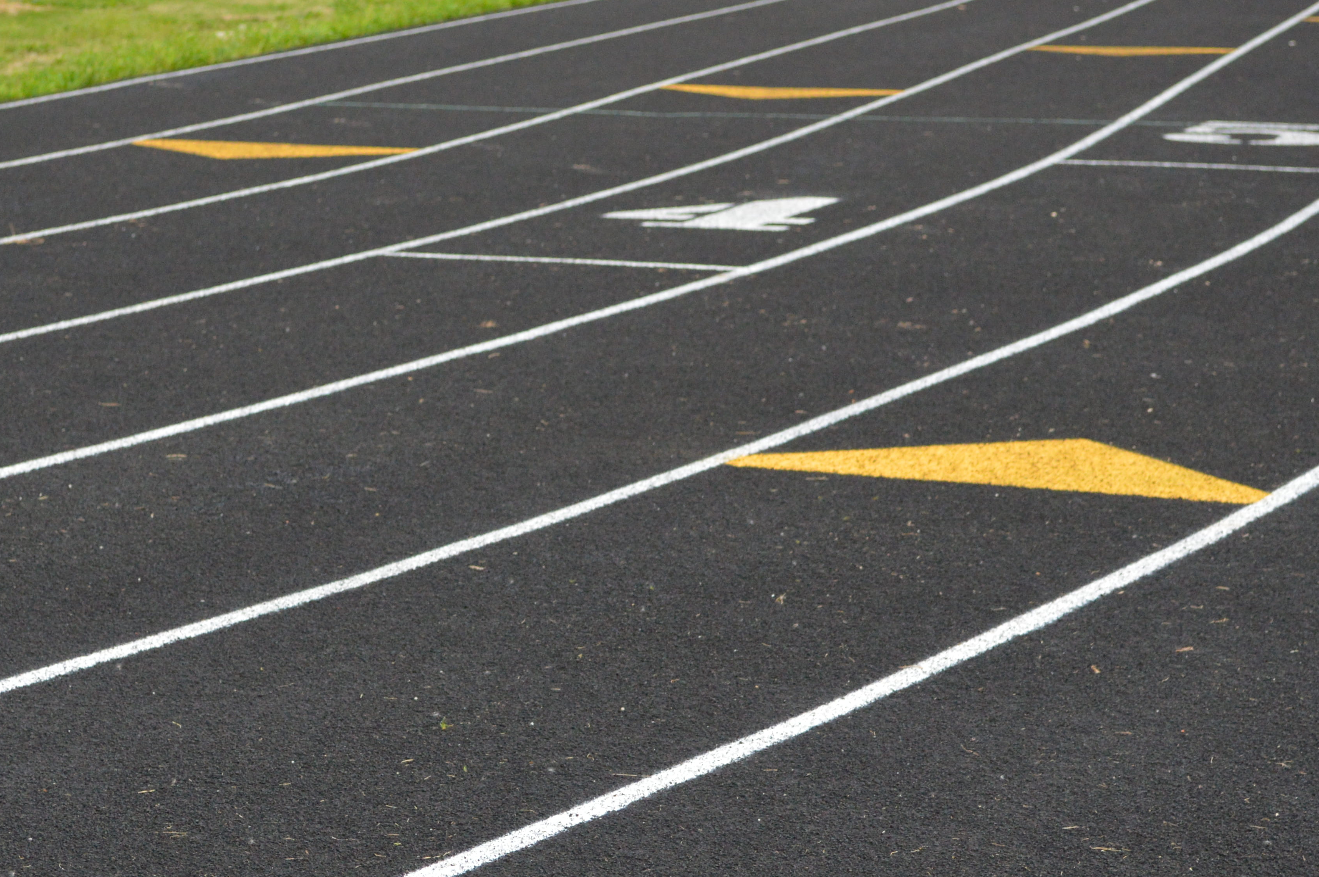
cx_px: 658
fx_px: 4100
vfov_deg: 12.2
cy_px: 722
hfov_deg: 18.3
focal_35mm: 112
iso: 900
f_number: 5.3
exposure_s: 1/500
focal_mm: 42
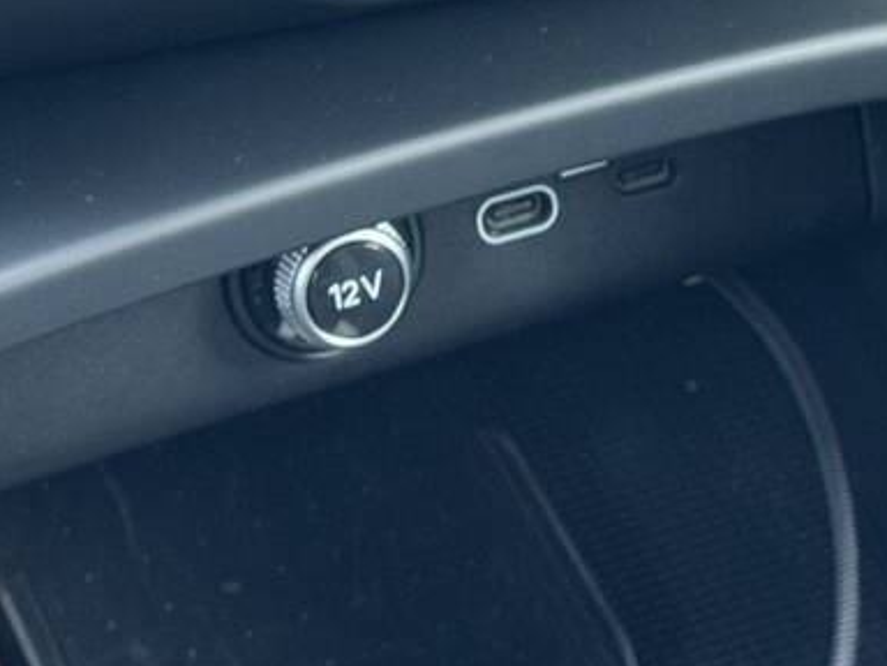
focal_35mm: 150
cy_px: 69
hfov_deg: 13.2
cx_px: 566
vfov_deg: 9.8
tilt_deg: -42.5
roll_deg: -4.2
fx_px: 3844
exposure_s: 1/40
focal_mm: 6.76
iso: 250
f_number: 1.78
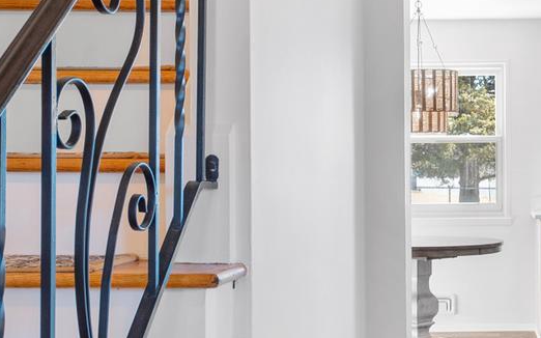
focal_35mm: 64
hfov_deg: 30.4
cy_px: 186
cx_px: 504
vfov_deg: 20.3
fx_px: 943
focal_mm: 16
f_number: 9
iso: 250
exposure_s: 1/2.5
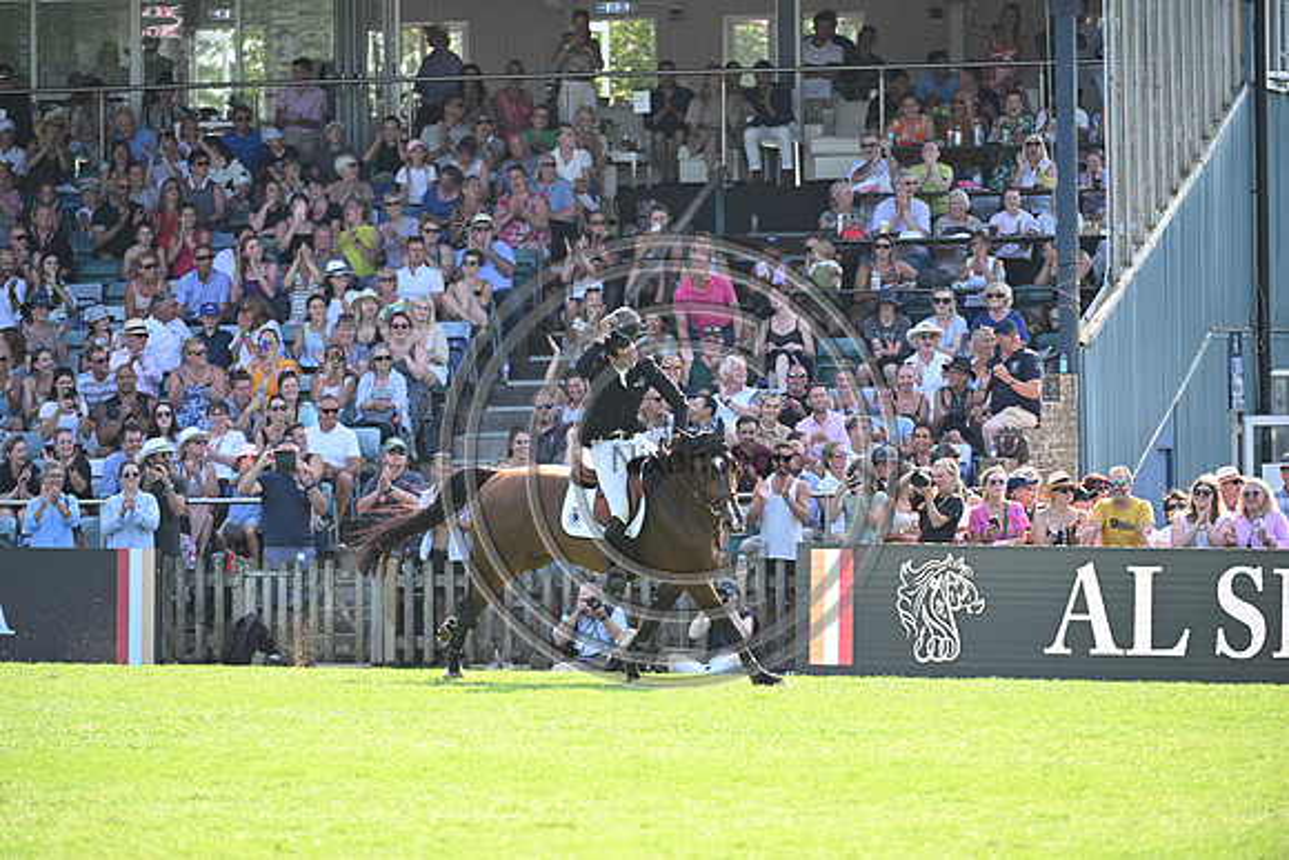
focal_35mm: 240
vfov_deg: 5.7
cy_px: 430
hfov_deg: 8.6
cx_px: 644
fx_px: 8595
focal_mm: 240
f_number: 4.5
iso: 900
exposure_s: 1/1250
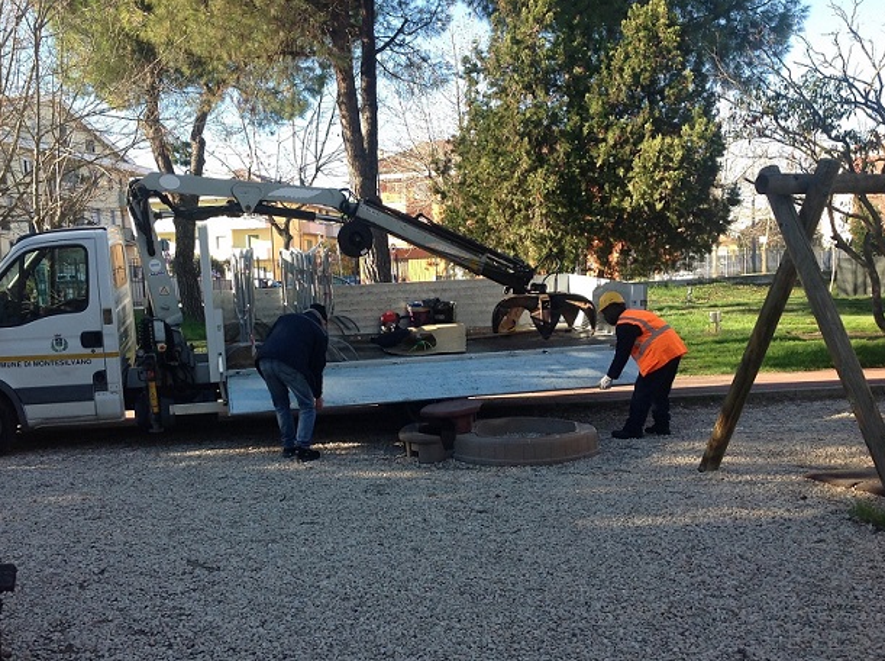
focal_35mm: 40
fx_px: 1021
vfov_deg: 35.8
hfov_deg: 46.8
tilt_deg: -3.3
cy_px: 375
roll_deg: +1.6
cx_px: 401
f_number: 2.4
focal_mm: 4.28
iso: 50
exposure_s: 1/387
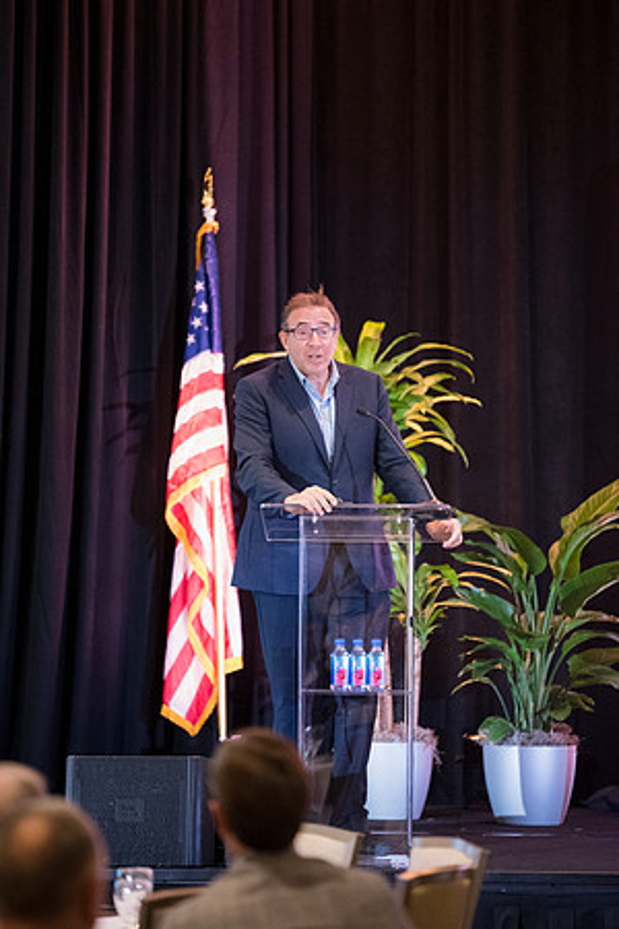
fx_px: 5158
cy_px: 464
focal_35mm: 200
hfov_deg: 6.9
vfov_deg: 10.3
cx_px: 310
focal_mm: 200
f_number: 2.8
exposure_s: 1/160
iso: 6400
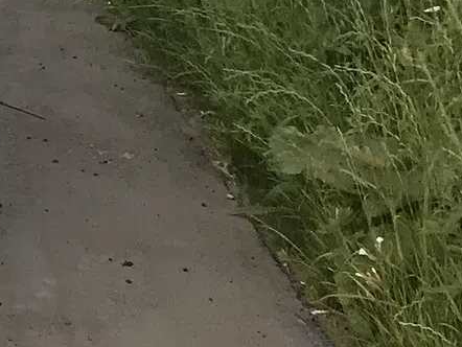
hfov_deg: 11.1
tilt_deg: +4.6
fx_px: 2030
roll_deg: +0.0
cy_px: -584
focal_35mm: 152
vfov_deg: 8.6
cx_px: -602
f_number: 1.8
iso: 20
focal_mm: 3.99
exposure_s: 1/195
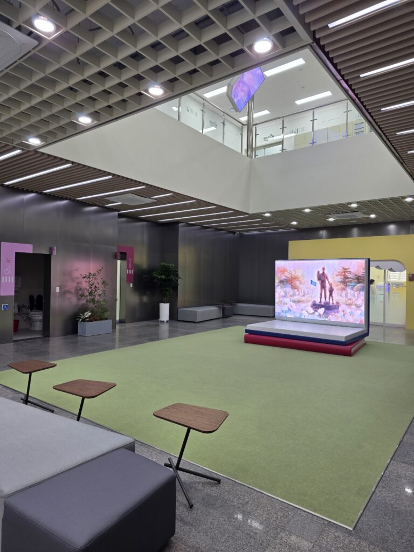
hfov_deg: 58.9
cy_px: 276
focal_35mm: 23
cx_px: 207
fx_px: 367
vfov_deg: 73.9
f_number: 1.7
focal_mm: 6.3
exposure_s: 1/120
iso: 64
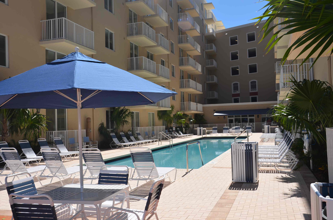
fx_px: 305
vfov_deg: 39.8
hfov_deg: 57.3
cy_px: 110
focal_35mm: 33
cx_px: 166
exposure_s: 1/250
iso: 100
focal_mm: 22
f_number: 8
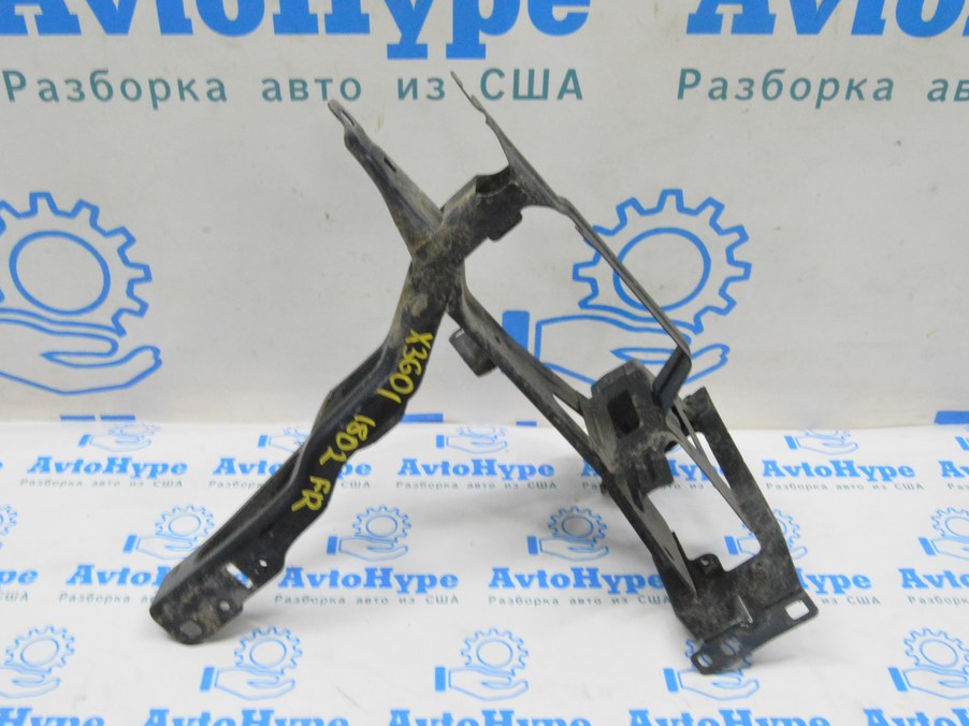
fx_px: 1007
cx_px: 455
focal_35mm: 36
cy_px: 362
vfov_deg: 39.6
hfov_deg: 51.3
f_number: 20
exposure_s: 1/15
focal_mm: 22
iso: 6400
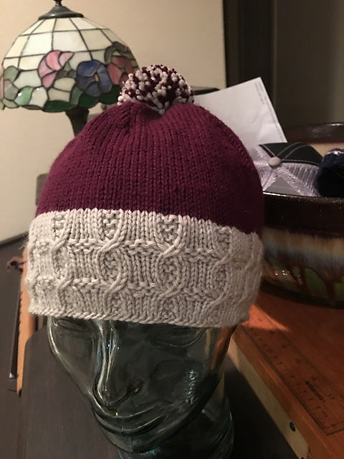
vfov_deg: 61.7
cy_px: 230
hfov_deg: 48.2
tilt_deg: -21.6
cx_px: 172
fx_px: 384
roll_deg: +5.3
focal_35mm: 29
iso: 100
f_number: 2.2
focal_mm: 4.15
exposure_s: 1/4
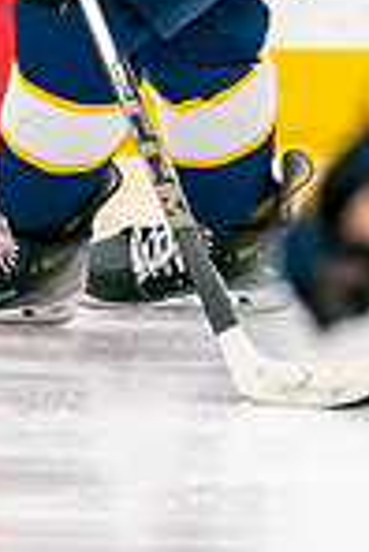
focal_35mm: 1297
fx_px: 19893
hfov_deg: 1.1
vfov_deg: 1.6
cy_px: -124
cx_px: 271
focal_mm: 200
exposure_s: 1/1250
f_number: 2.8
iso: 3200
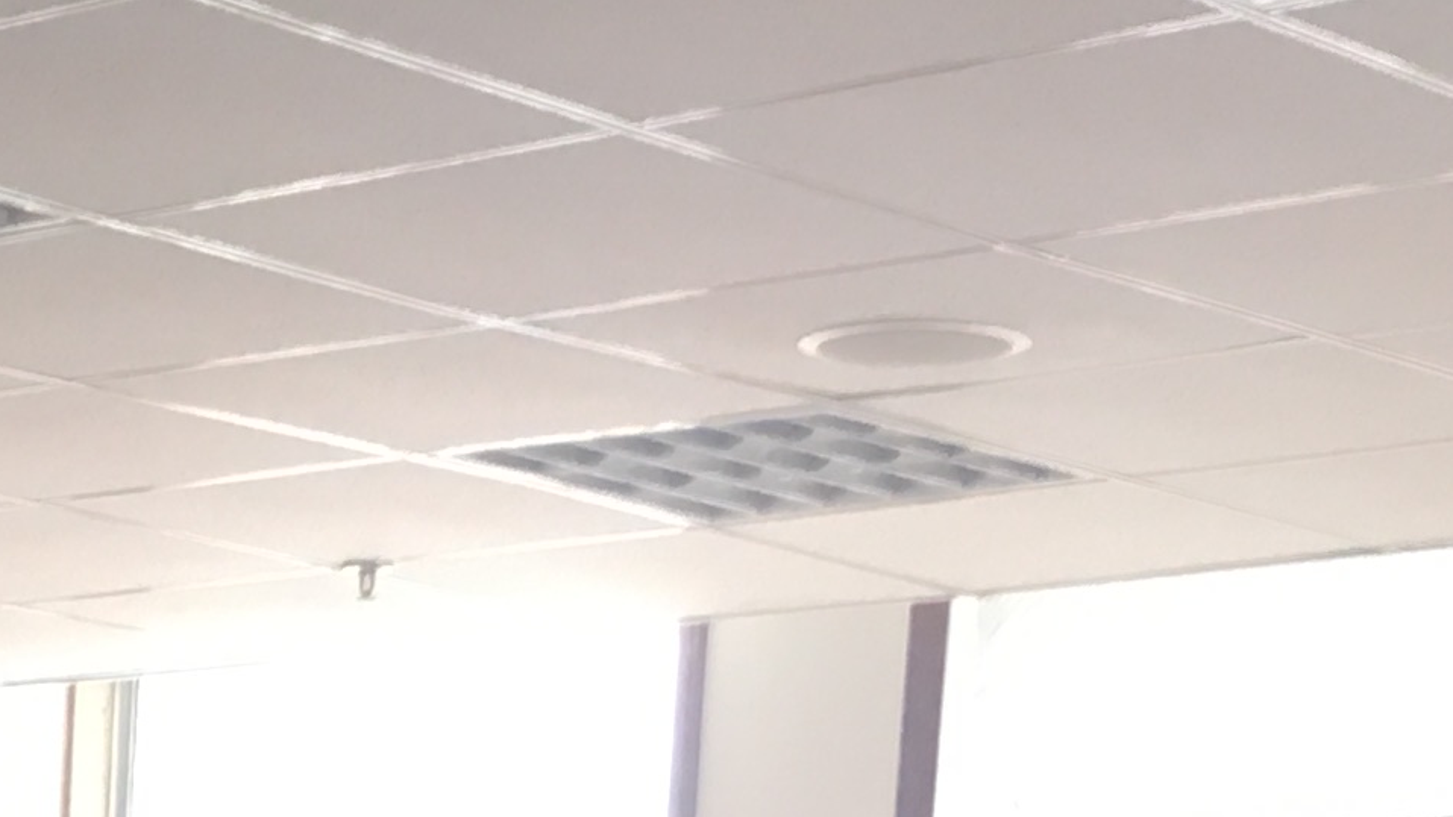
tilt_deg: -6.5
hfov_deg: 15.5
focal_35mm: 133
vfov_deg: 8.1
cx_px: -325
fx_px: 5124
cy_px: 2193
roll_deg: -2.5
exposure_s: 1/33
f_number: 2.2
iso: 100
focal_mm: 4.15
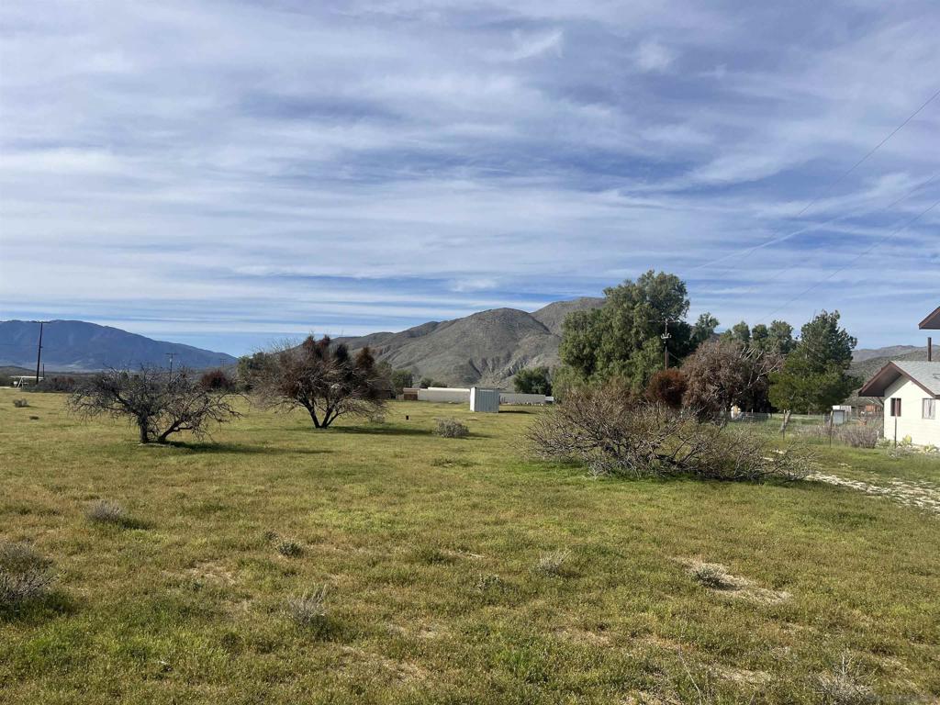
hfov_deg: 67.3
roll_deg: -3.3
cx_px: 470
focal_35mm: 26
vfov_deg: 53.1
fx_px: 706
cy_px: 352
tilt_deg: +0.0
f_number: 1.6
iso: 50
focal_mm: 5.1
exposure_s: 1/5848
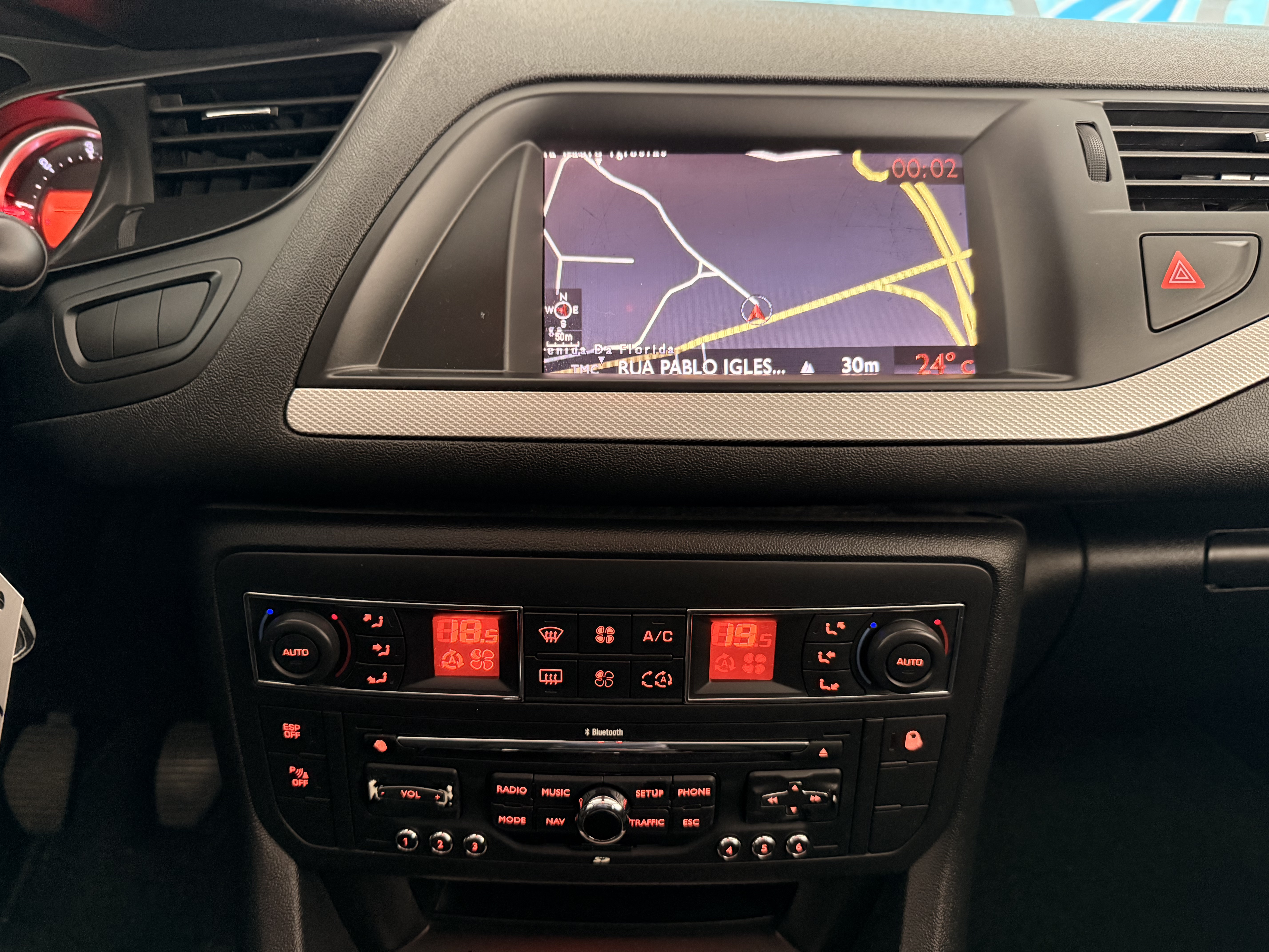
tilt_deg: -22.2
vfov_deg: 56.8
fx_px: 880
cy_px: 476
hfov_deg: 71.6
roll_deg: -1.7
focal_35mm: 24
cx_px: 634
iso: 800
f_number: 1.78
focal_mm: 6.76
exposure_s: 1/43
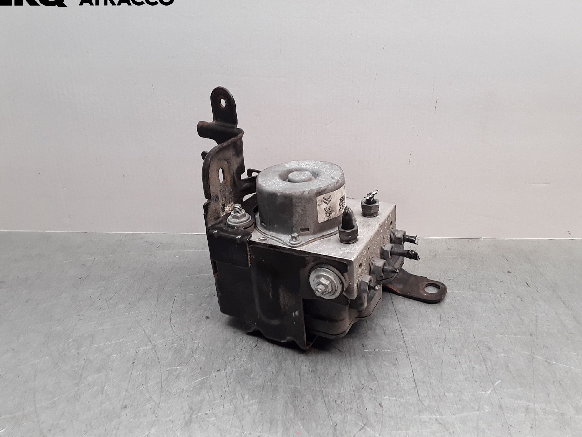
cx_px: 295
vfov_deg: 48.2
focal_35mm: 29
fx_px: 488
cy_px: 214
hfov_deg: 61.7
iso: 40
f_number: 1.9
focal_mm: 2.91
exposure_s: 1/50
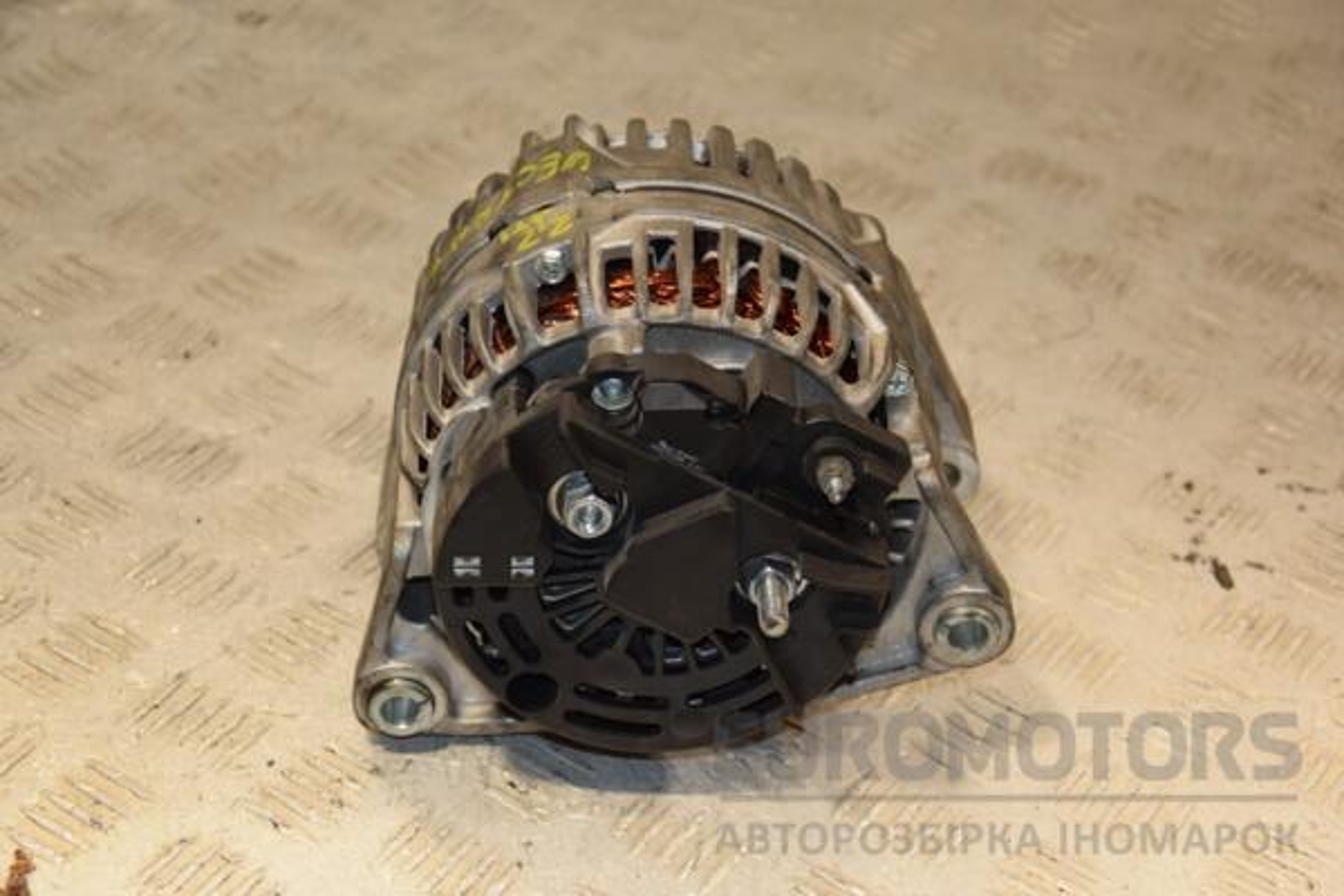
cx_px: 672
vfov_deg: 15.7
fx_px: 3248
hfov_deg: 23.4
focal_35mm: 87
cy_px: 448
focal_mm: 58
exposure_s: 1/200
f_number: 5
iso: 800
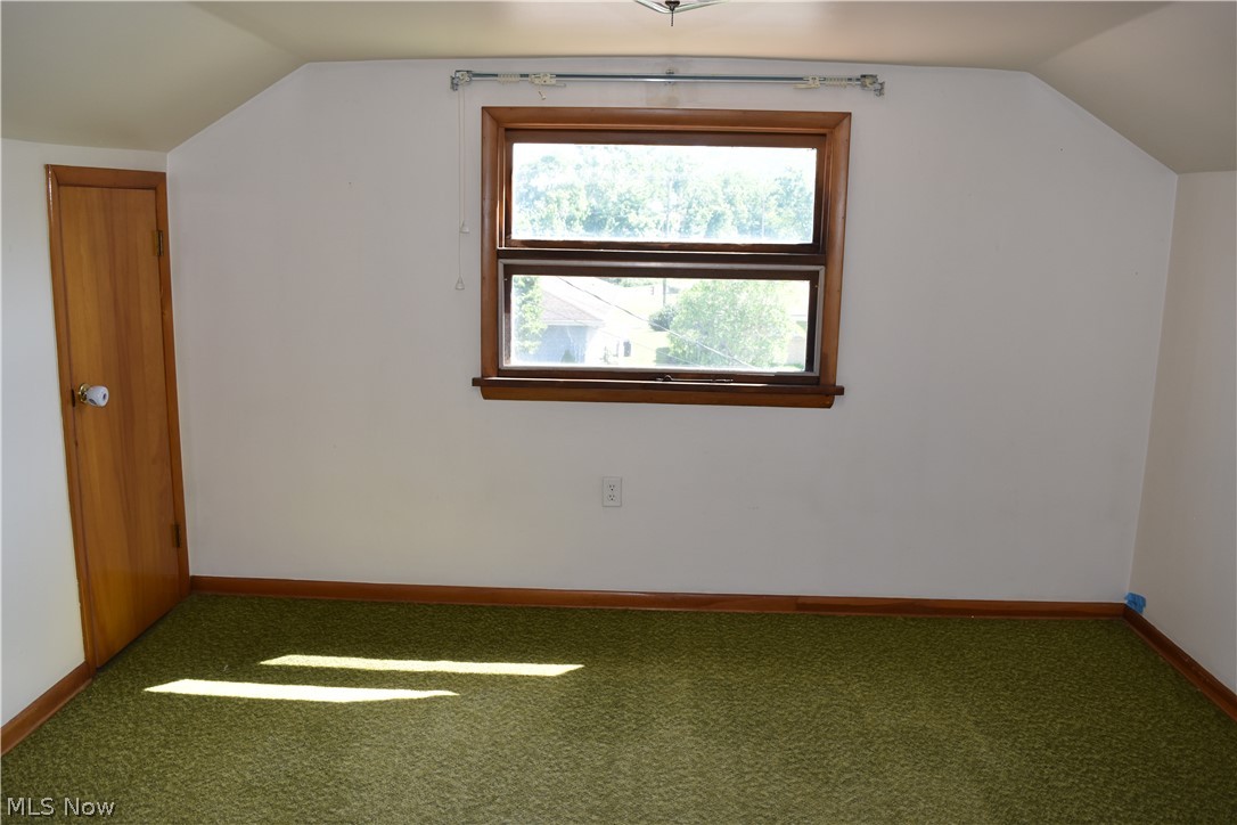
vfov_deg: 47.9
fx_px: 928
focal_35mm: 27
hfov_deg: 67.4
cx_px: 618
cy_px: 412
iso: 280
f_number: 5.6
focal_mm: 18
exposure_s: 1/125
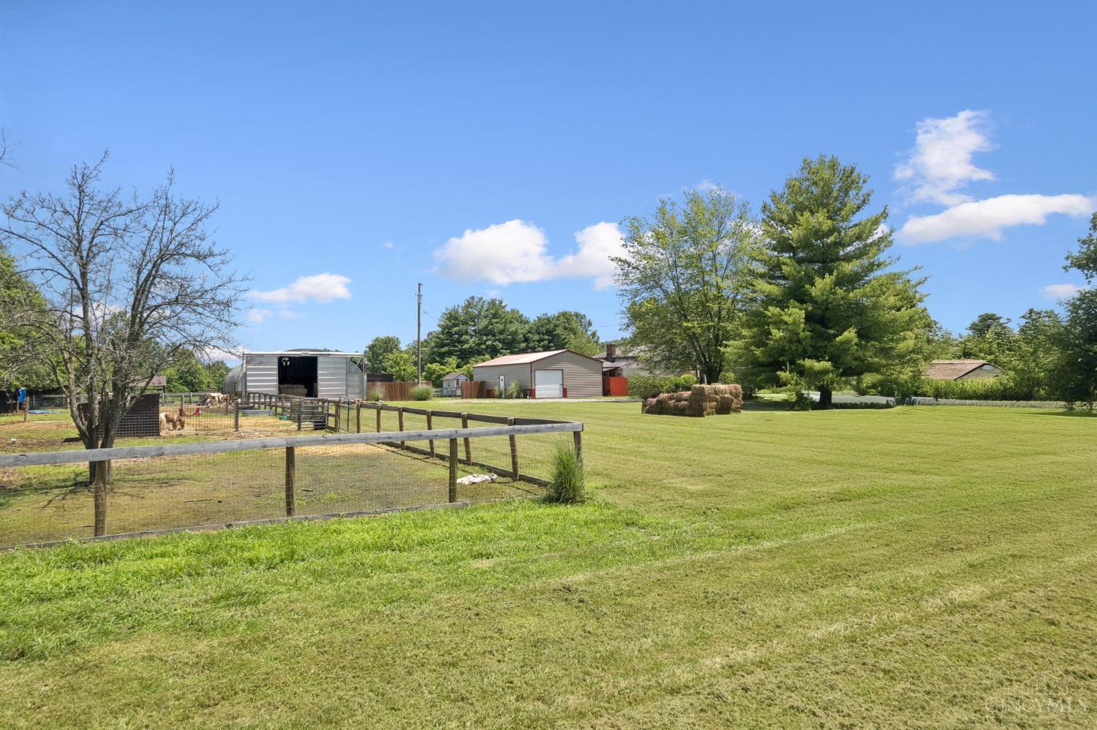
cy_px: 365
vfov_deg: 57.2
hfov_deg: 78.6
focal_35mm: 22
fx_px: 670
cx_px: 548
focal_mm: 8.4
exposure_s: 1/1250
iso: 100
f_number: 2.8
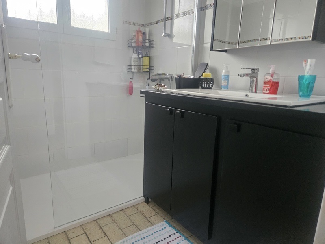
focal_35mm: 23
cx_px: 162
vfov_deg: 58.9
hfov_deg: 73.9
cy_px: 122
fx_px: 216
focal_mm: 5.4
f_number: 1.8
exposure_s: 1/50
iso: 640
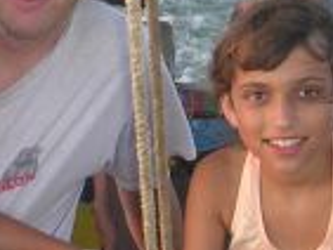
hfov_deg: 13.7
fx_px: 1386
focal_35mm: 144
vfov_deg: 10.3
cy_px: 59
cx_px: 98
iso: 50
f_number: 2.8
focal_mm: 5.8
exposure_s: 1/32.2
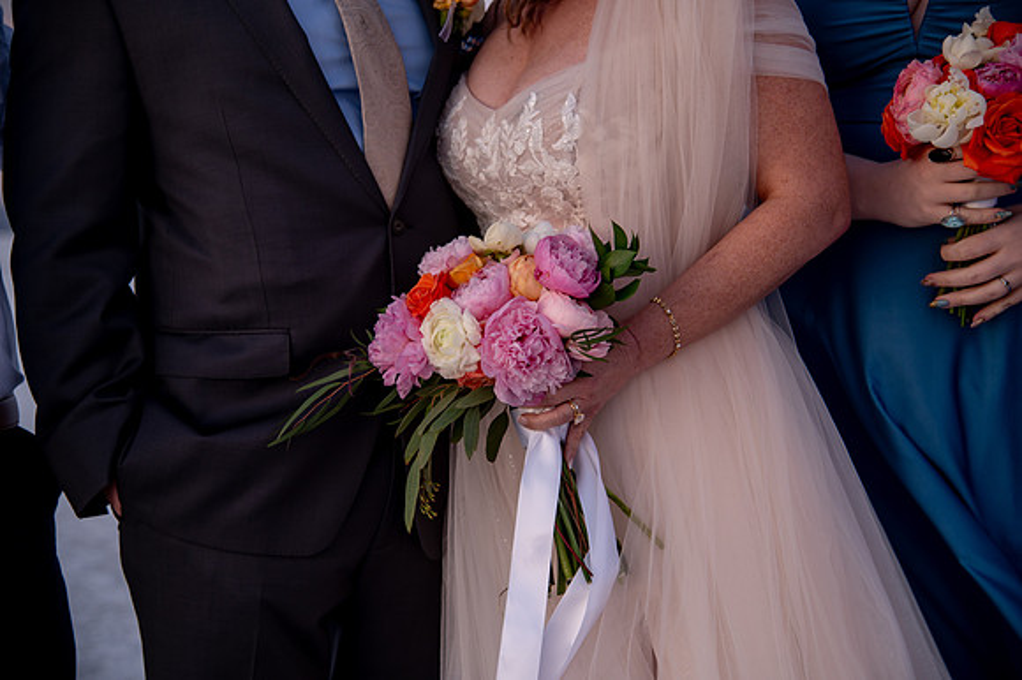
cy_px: 340
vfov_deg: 20.9
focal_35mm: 65
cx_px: 511
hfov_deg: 31.0
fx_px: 1844
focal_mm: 65
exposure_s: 1/125
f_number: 4
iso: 200
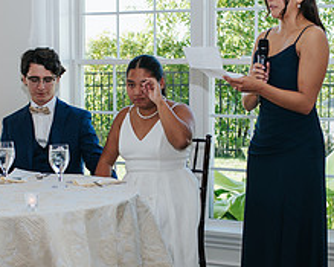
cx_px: 142
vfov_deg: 15.8
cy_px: 211
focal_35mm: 97
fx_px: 958
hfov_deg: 19.8
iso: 250
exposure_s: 1/200
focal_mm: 35
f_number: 3.2
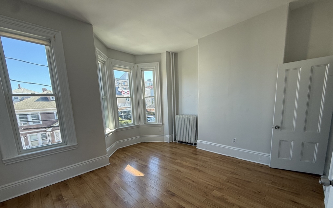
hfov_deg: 101.5
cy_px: 124
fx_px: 136
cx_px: 165
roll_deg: +3.2
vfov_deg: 74.0
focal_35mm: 15
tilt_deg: -8.7
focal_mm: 2.22
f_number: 2.2
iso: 100
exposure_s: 1/120
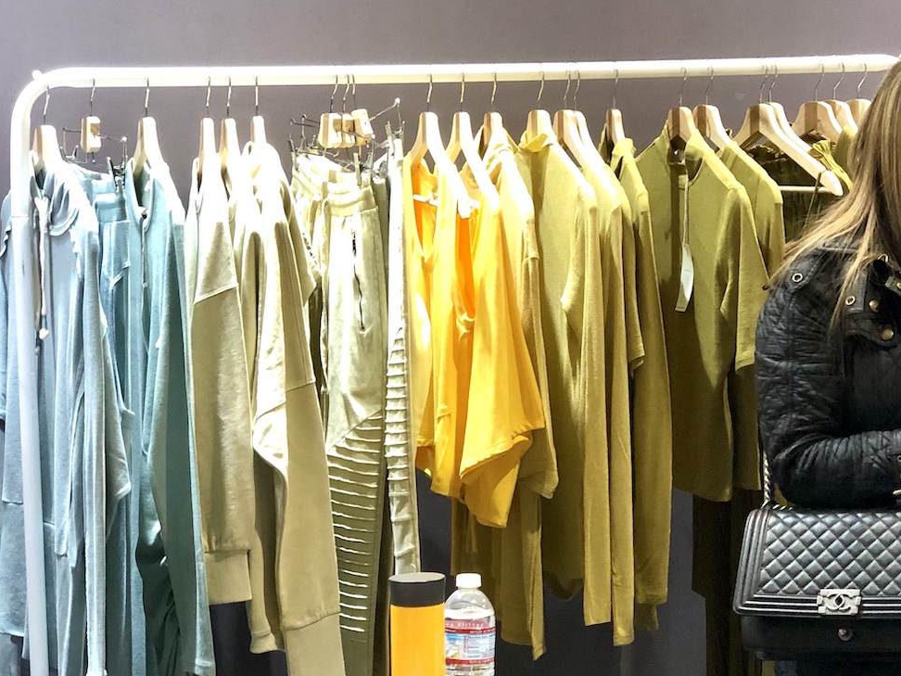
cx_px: 699
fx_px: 2785
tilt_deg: -2.3
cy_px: 154
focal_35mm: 107
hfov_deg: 18.2
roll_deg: +0.7
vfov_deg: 13.8
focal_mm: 6
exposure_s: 1/40
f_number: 2.4
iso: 80
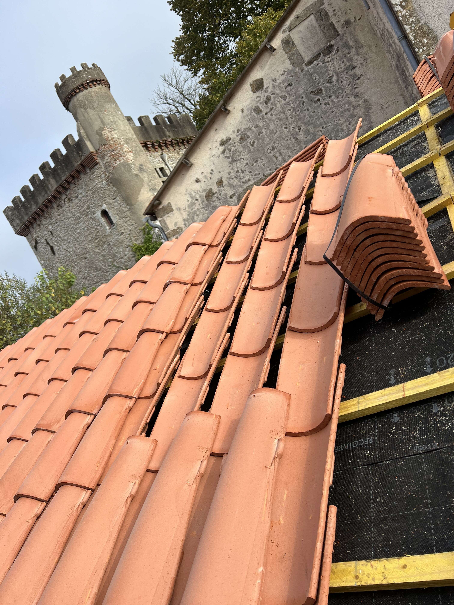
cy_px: 302
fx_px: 455
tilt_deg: -1.1
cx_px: 227
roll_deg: +29.4
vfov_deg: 67.3
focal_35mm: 26
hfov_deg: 53.1
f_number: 1.5
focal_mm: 5.7
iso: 50
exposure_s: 1/2994
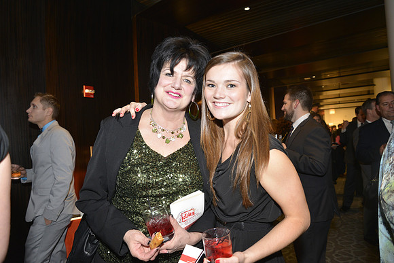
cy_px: 132
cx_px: 197
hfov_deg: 73.7
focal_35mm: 24
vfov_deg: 53.2
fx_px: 263
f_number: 4
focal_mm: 24
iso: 800
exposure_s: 1/60
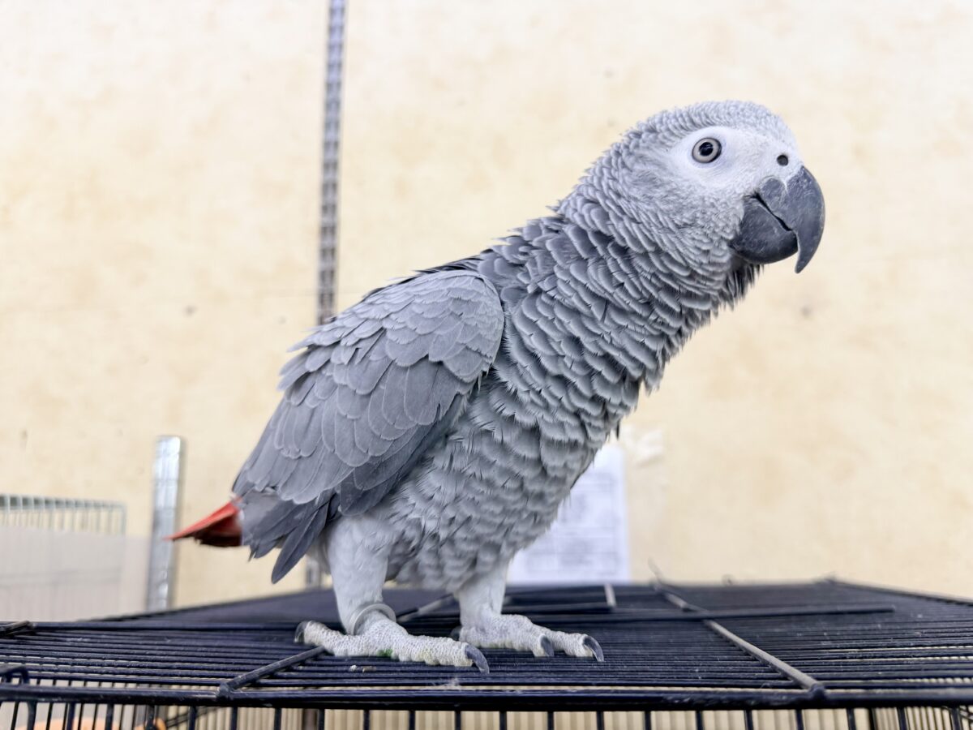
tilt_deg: +13.8
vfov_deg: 56.8
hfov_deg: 71.6
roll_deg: +1.4
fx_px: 675
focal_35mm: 24
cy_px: 365
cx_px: 486
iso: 200
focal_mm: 6.76
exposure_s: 1/100
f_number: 1.78
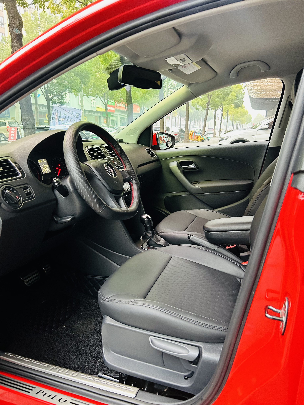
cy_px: 202
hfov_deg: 53.1
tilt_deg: -13.7
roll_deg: -1.4
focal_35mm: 26
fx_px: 304
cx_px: 152
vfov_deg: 67.3
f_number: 1.5
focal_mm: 5.7
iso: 320
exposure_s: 1/60
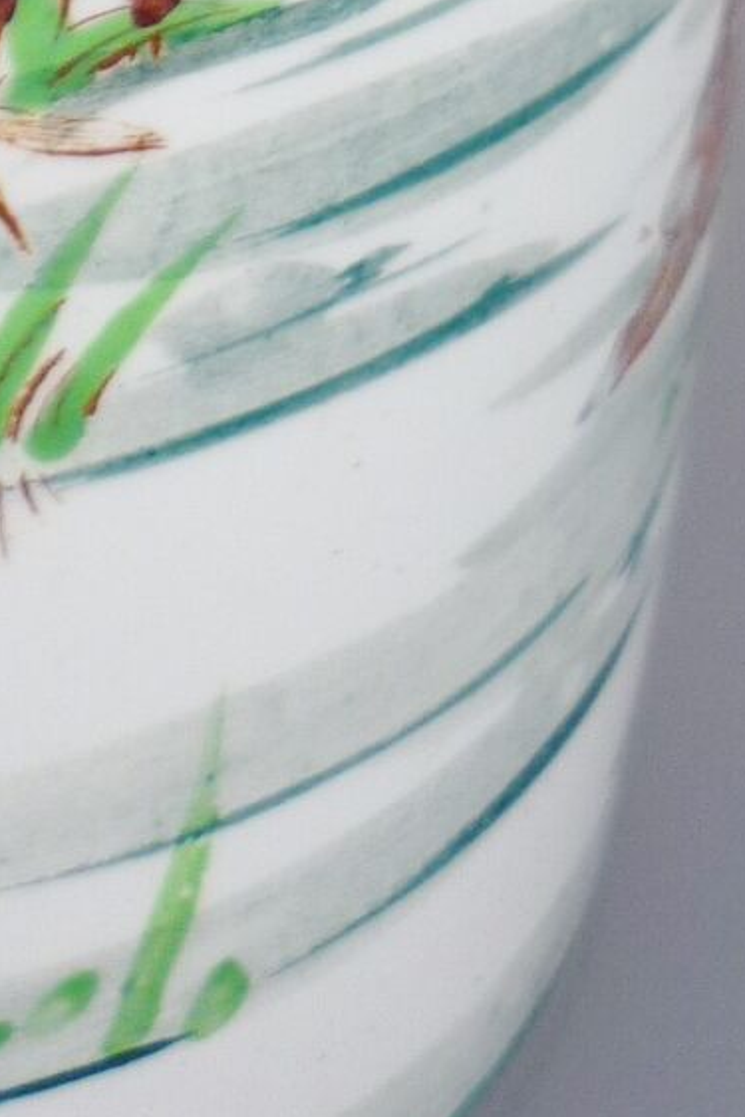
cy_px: -835
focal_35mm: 125
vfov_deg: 14.6
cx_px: -260
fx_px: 3878
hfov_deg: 10.7
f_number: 2.8
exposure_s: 1/30
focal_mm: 5.5
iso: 80
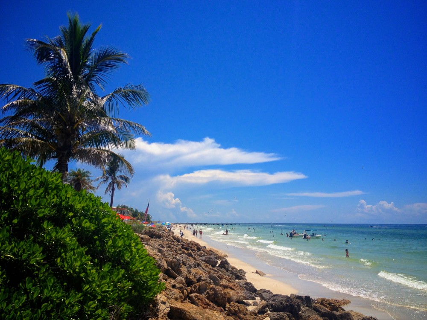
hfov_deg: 52.6
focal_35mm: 35
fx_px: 432
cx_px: 214
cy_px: 160
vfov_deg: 40.7
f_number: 2.4
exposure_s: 1/3067
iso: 50
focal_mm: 4.28
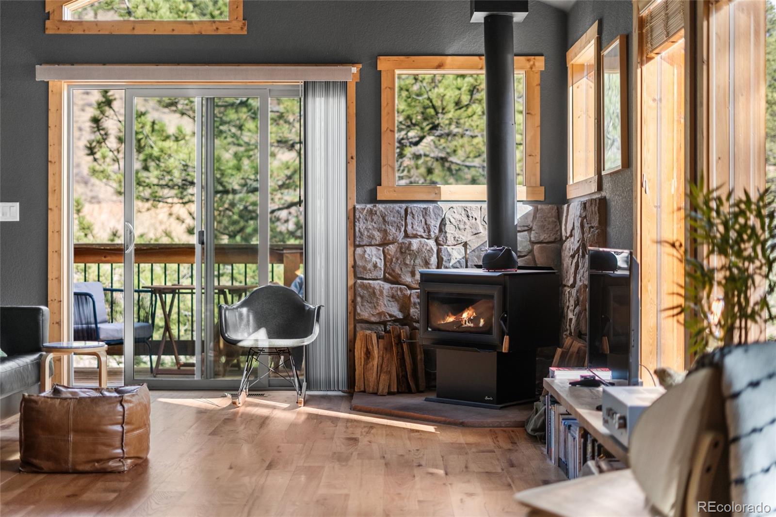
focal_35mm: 50
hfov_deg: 39.6
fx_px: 1077
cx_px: 388
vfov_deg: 27.0
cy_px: 258
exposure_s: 1/400
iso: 400
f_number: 1.8
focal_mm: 50
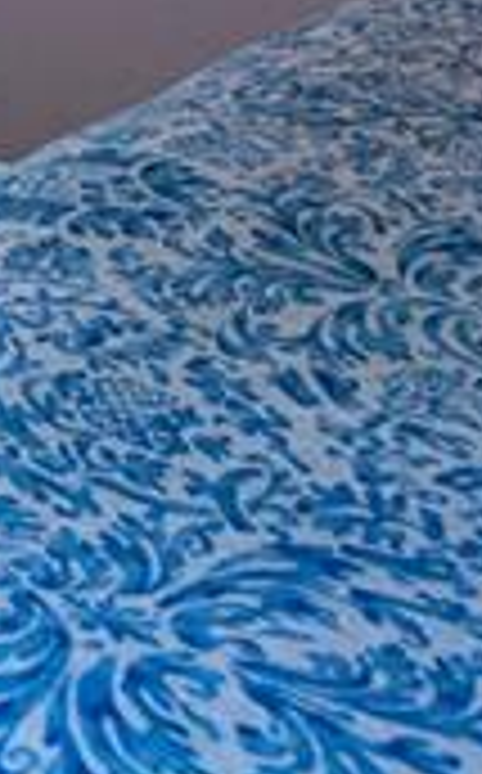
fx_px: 1793
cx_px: -784
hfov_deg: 11.6
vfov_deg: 19.7
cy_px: -520
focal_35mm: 85
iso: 160
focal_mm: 14
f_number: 8
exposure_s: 1/20
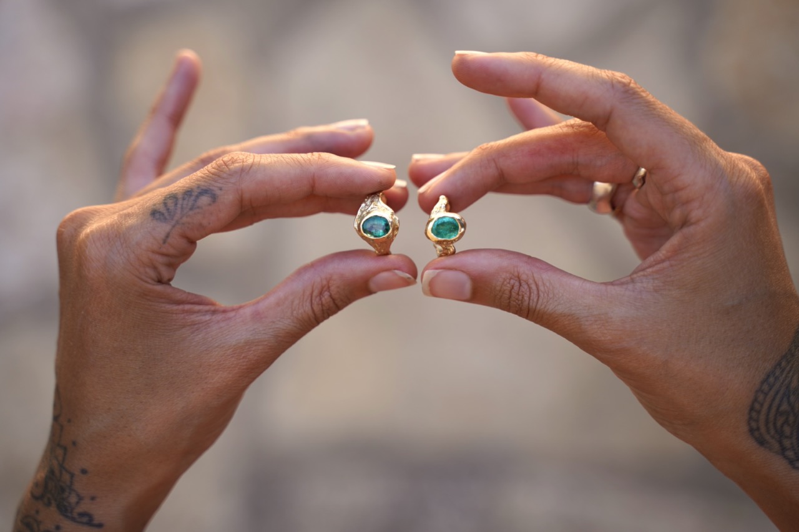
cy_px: 266
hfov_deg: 27.0
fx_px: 1664
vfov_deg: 18.2
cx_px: 400
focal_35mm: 75
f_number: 2.8
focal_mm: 75
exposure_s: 1/320
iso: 100
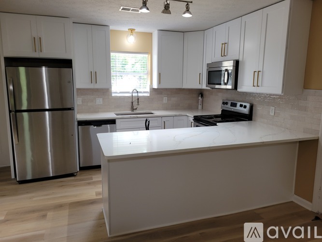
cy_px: 121
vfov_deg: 53.0
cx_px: 161
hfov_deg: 67.3
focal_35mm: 26
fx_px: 242
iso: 100
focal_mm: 5.4
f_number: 1.8
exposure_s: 1/120
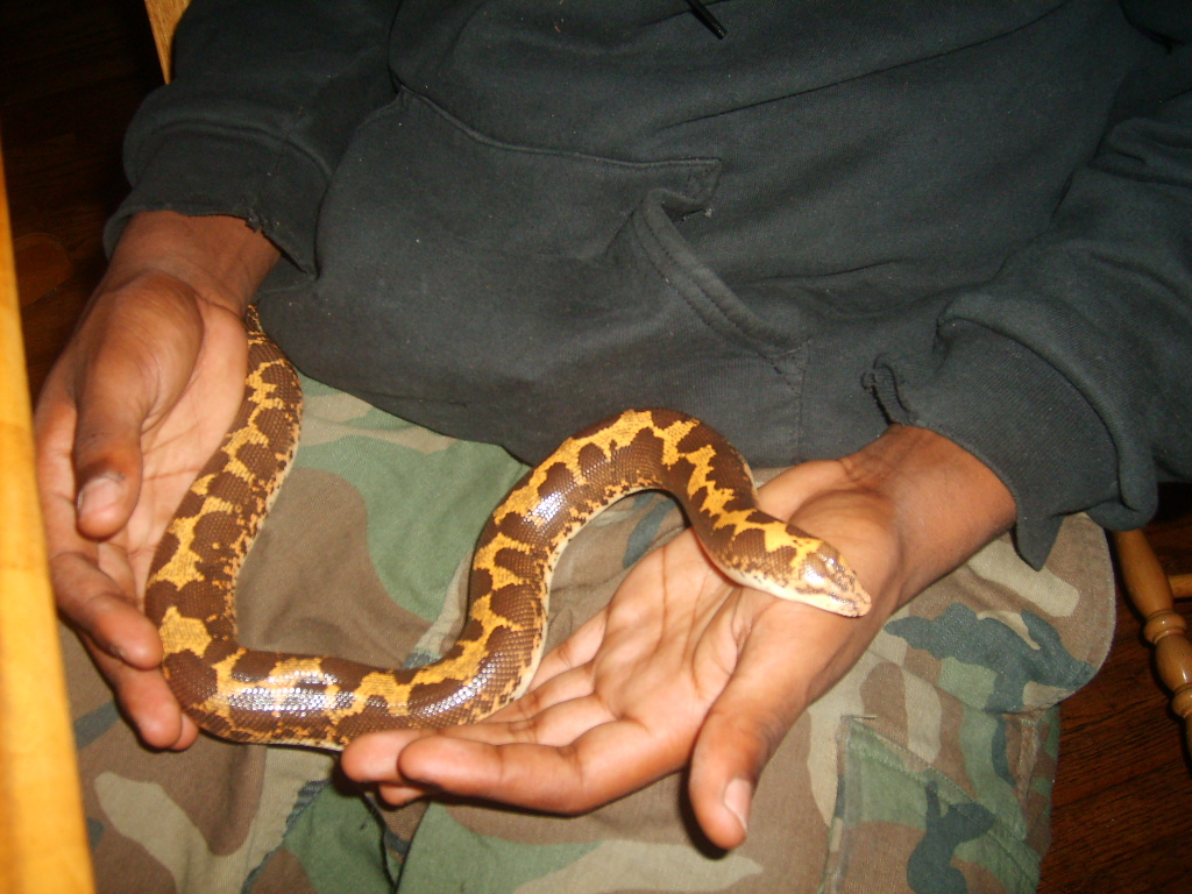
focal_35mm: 35
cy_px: 447
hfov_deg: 52.6
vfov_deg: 40.7
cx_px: 596
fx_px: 1205
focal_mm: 5.8
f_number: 2.8
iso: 100
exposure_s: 1/45
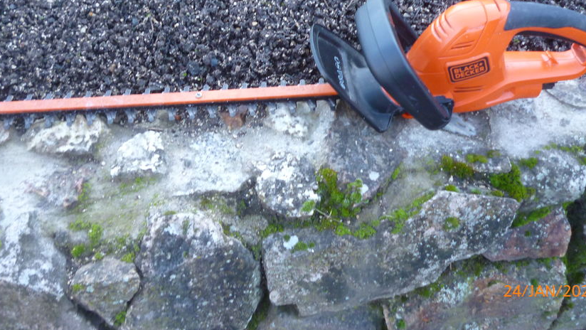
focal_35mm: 37
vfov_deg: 31.4
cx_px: 289
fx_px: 575
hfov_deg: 54.0
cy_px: 78
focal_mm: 5
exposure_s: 1/60
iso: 200
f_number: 3.1
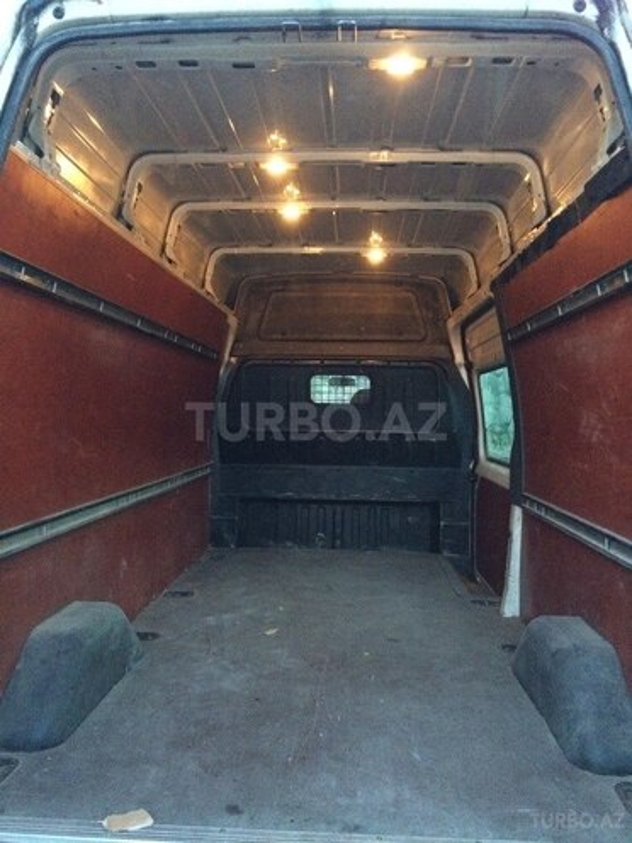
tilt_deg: -3.2
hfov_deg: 48.2
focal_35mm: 29
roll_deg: -1.5
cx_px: 316
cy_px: 422
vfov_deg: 61.7
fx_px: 706
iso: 500
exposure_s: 1/17
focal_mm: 4.15
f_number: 2.2
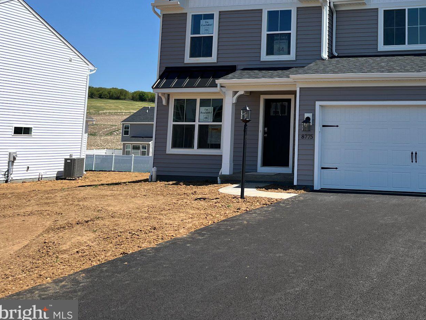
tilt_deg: +8.2
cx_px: 344
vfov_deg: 32.7
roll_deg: -0.5
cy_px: 63
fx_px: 529
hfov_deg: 41.8
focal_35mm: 43
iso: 50
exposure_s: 1/3413
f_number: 1.6
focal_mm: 5.1
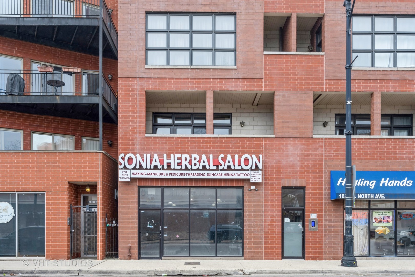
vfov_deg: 43.6
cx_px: 208
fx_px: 346
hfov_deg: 61.9
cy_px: 138
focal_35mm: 30
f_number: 8
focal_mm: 30
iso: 200
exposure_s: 1/125
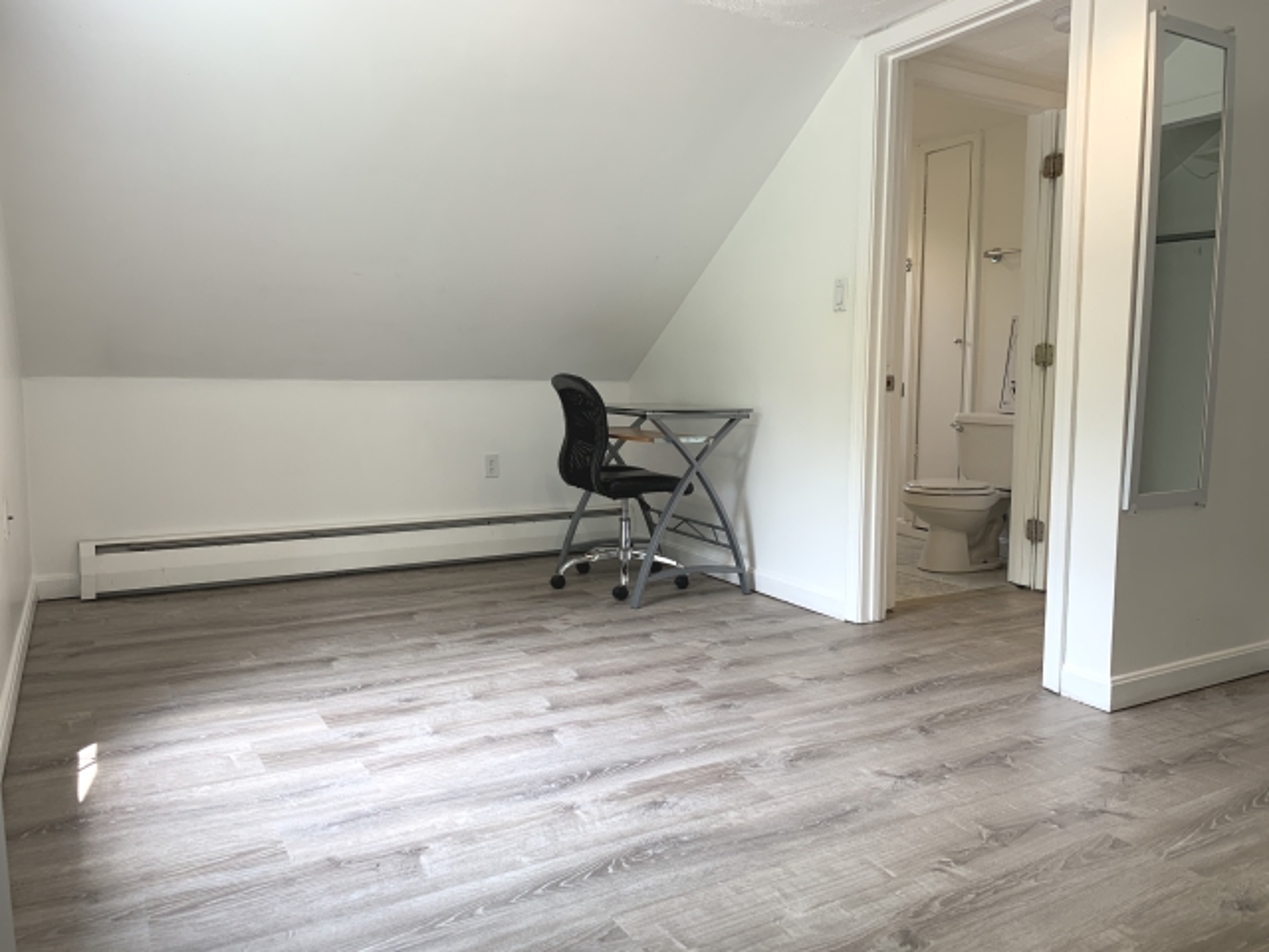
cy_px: 476
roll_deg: -0.8
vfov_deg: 53.1
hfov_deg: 67.3
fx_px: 953
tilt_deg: -4.5
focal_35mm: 26
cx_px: 634
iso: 50
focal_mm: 4.25
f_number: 1.8
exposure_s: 1/60
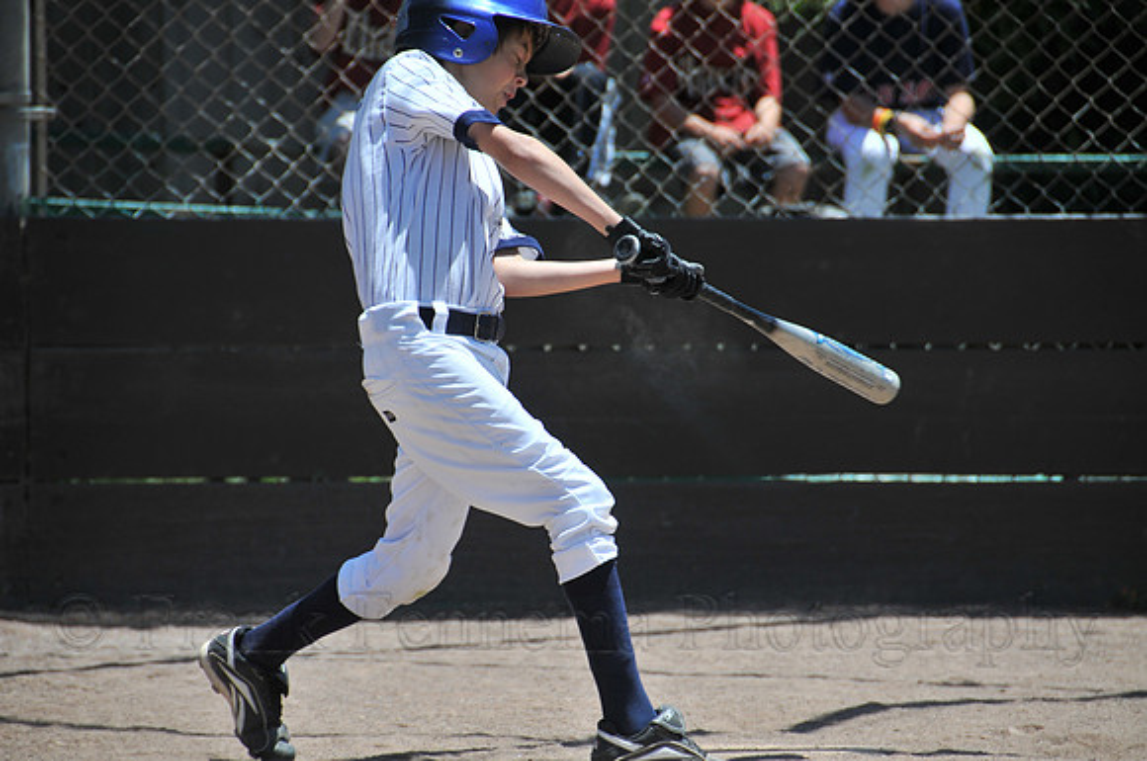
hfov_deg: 6.9
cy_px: 380
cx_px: 574
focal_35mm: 300
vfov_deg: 4.6
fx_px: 9545
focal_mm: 200
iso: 200
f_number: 5.6
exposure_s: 1/1000
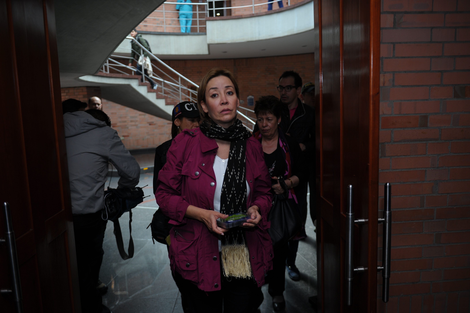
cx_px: 235
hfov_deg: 60.3
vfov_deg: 42.3
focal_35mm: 31
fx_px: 404
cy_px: 156
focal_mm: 31
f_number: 2.8
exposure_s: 1/250
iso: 400
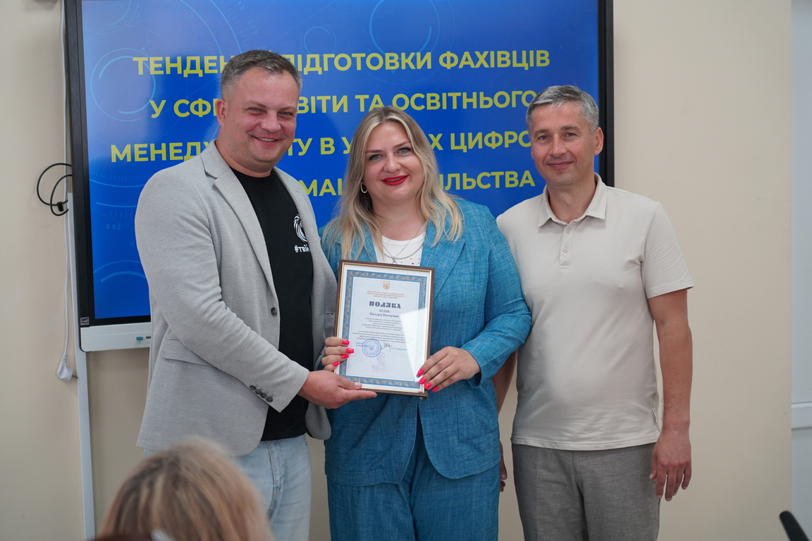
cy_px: 270
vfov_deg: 18.2
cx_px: 406
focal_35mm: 75
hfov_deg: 27.0
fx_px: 1692
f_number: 4
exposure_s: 1/160
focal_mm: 75
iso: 800
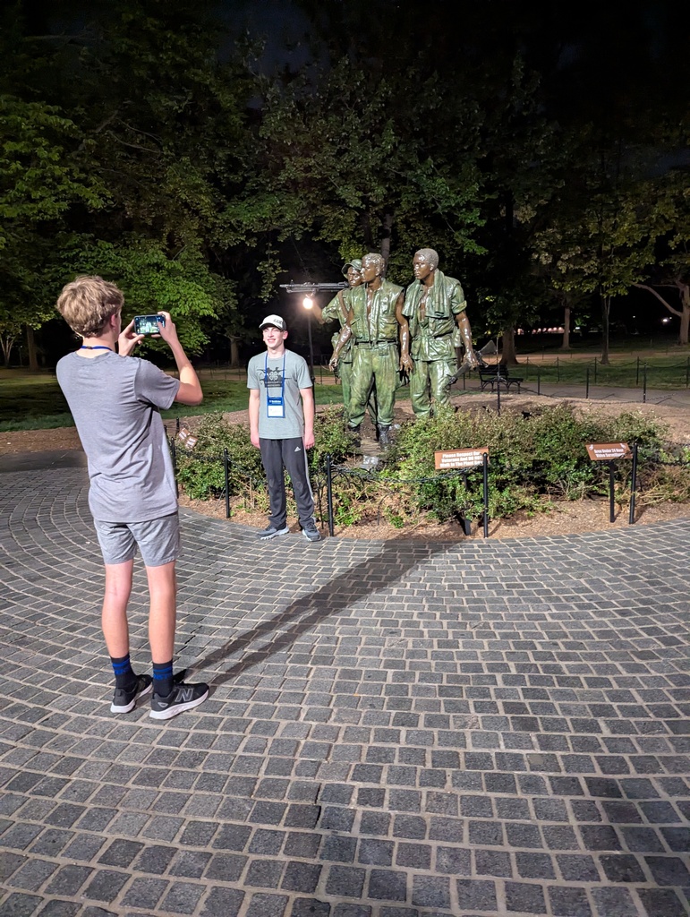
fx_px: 636
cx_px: 345
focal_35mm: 24
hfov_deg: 56.9
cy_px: 458
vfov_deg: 71.5
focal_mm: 6.81
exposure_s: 1/30
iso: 1479
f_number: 1.85
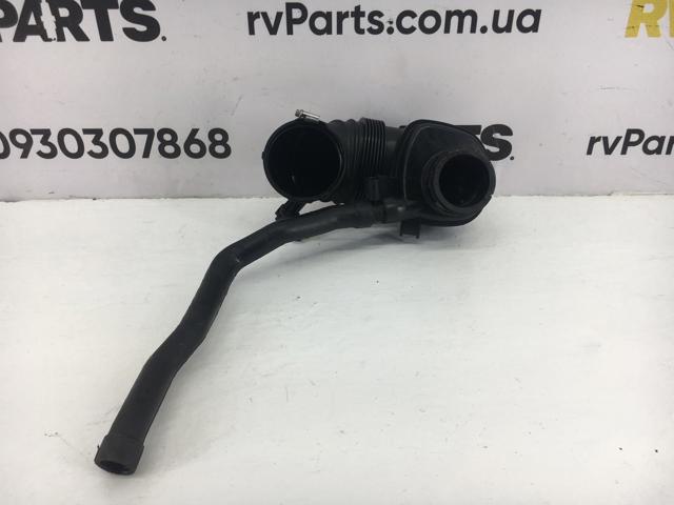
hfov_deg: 61.7
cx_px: 337
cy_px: 252
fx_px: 565
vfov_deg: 48.2
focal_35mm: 29
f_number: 2.2
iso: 25
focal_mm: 4.15
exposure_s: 1/50
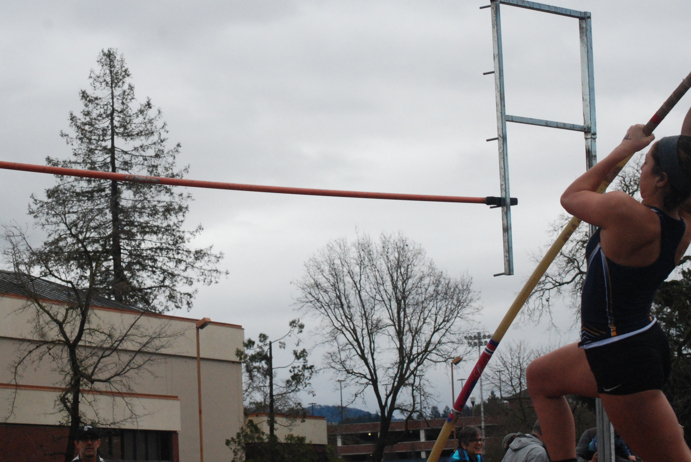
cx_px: 226
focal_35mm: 119
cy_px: 178
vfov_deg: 11.6
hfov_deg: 17.2
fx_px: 2281
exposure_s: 1/800
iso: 1000
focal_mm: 55
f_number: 14
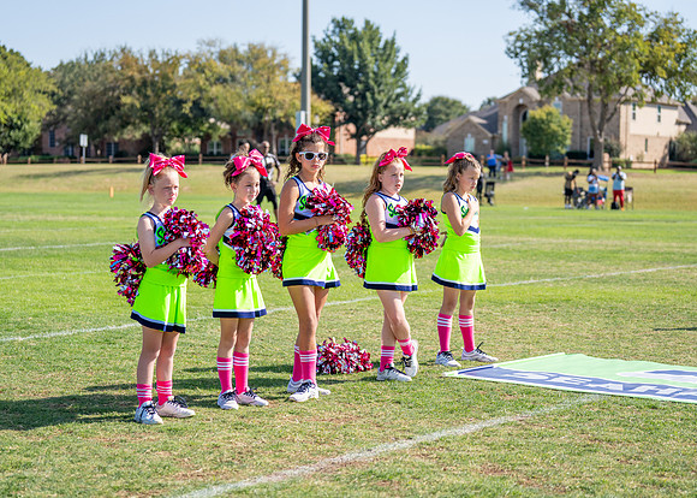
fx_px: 1452
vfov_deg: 19.4
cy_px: 249
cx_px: 348
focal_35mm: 73
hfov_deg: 27.0
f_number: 2.8
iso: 100
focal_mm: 70
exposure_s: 1/1250
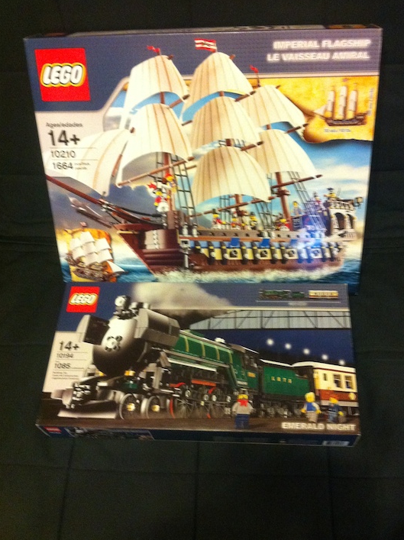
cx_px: 215
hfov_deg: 37.7
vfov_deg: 49.0
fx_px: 592
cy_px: 253
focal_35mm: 38
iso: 500
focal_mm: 3.85
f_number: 2.8
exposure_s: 1/15
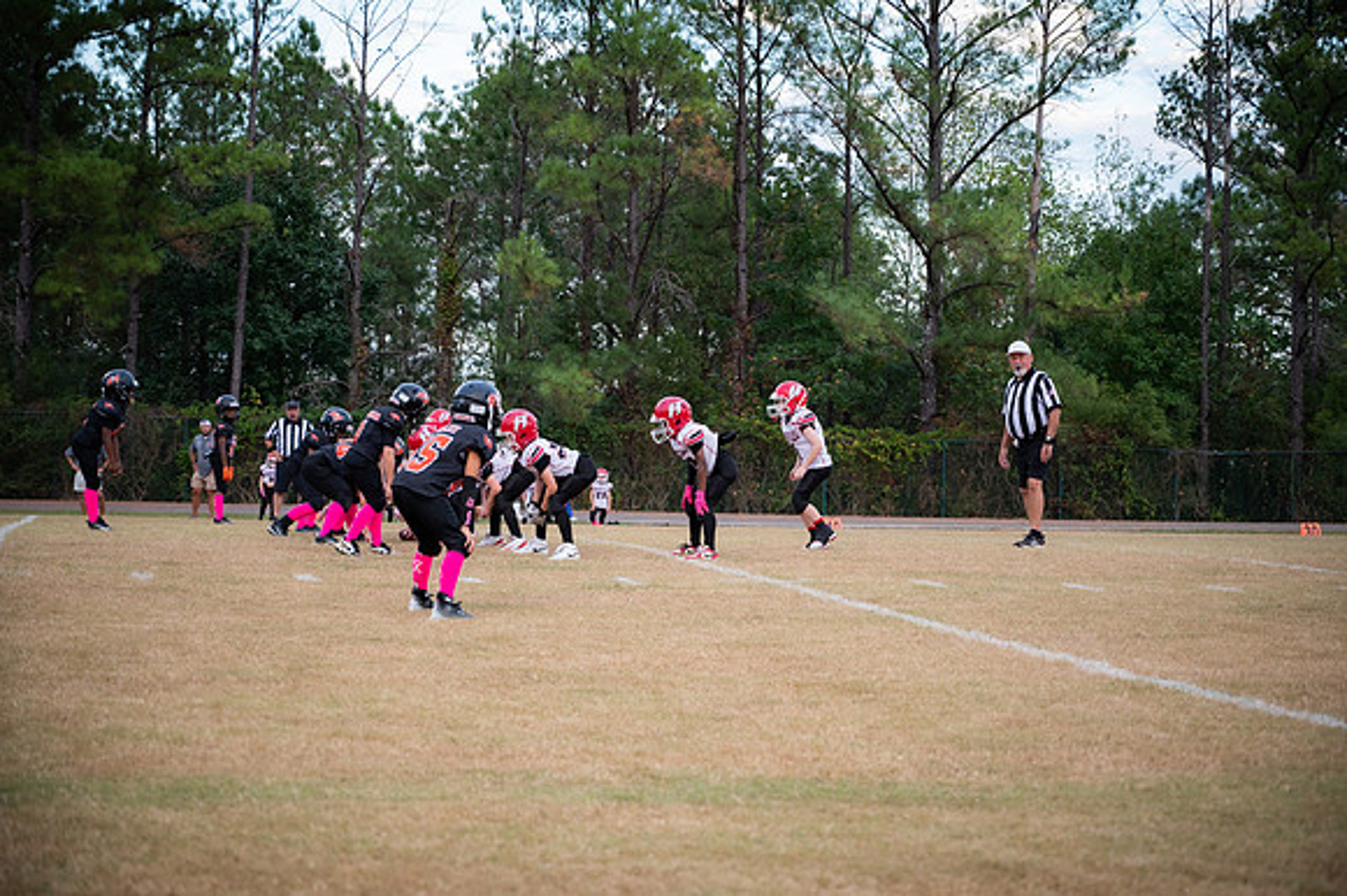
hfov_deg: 28.1
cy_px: 448
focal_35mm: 72
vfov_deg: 18.9
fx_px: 2696
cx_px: 674
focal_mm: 70
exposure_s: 1/640
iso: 1250
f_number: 4
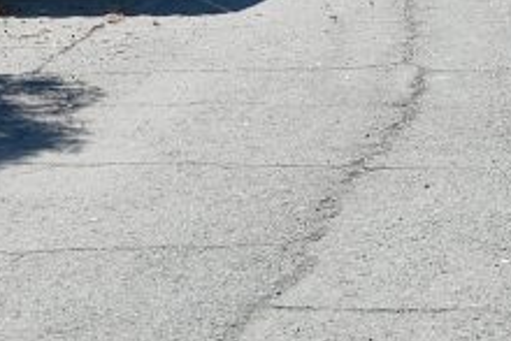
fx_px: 2017
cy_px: -133
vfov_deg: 9.5
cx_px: 395
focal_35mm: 142
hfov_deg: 14.4
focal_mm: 39
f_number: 8
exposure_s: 1/200
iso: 100
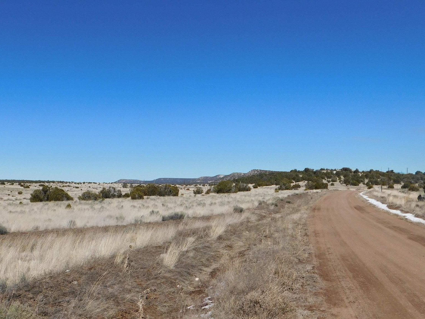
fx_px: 491
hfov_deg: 46.6
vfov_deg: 35.8
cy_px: 193
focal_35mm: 40
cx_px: 175
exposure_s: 1/800
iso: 125
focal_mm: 5.3
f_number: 6.4
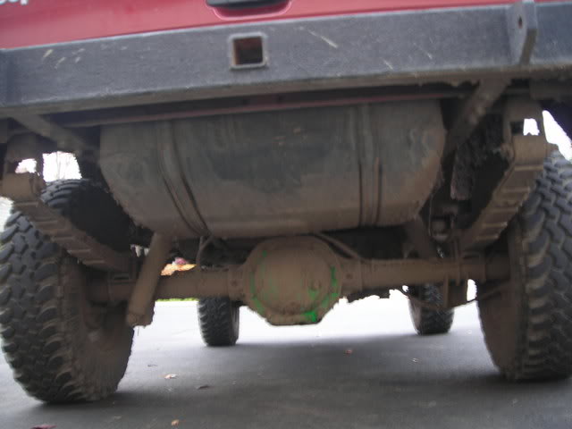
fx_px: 628
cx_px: 286
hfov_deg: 49.0
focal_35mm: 38
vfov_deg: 37.7
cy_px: 214
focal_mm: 6.3
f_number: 3.2
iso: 50
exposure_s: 1/7.4
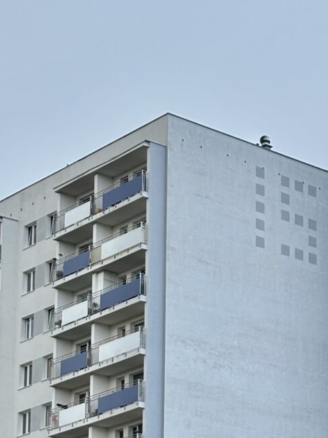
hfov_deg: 11.5
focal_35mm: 127
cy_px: 472
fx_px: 1605
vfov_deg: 15.2
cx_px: 375
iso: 32
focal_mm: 5.96
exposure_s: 1/837
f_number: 1.6
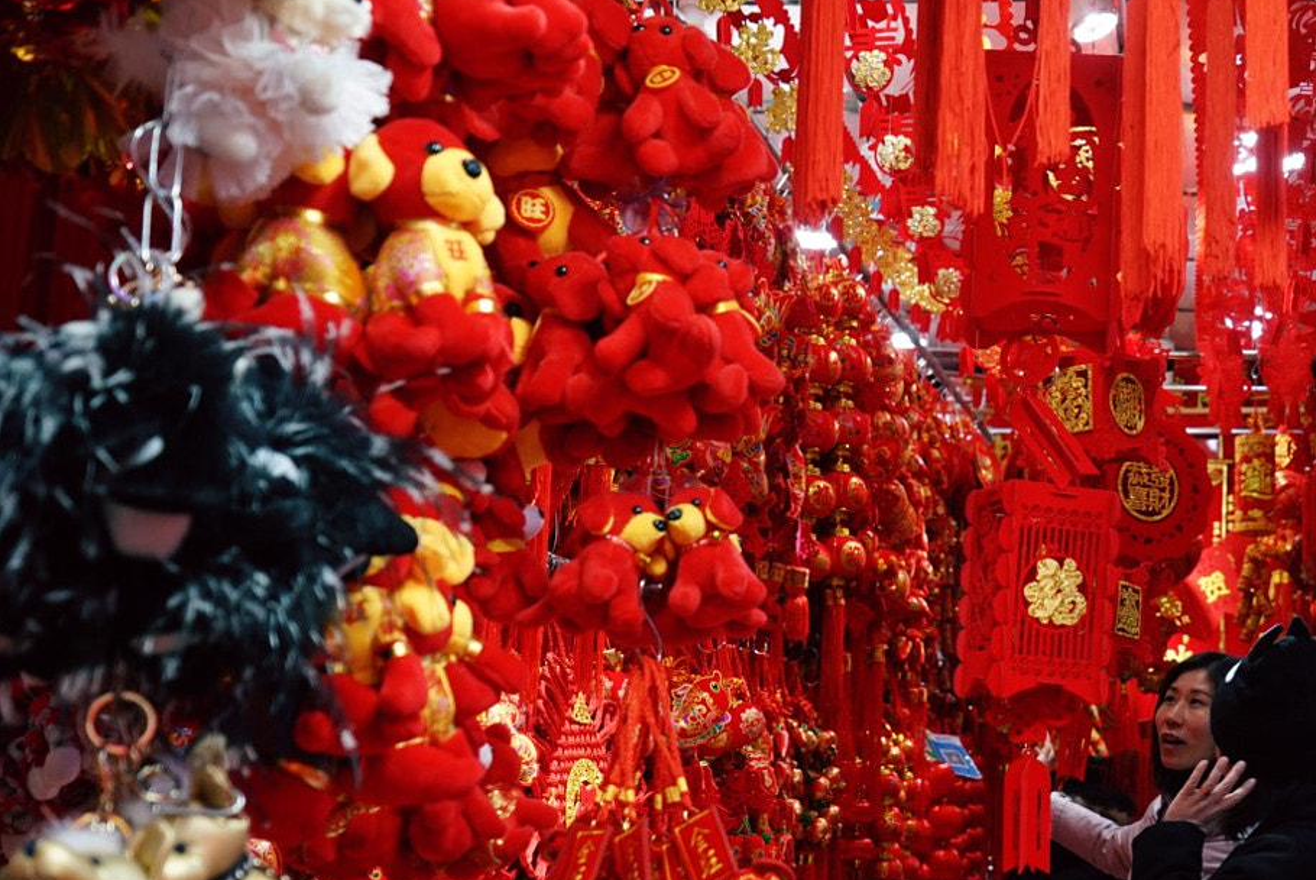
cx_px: 1155
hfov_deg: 36.7
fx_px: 1865
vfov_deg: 26.4
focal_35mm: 51
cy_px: 549
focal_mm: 29
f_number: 4
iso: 800
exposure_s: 1/250
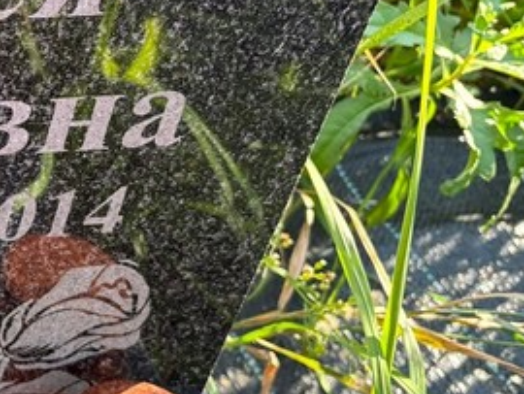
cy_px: 60
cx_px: -219
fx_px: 1167
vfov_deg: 18.9
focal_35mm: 77
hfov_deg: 21.9
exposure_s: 1/172
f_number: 1.6
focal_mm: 5.96
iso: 50
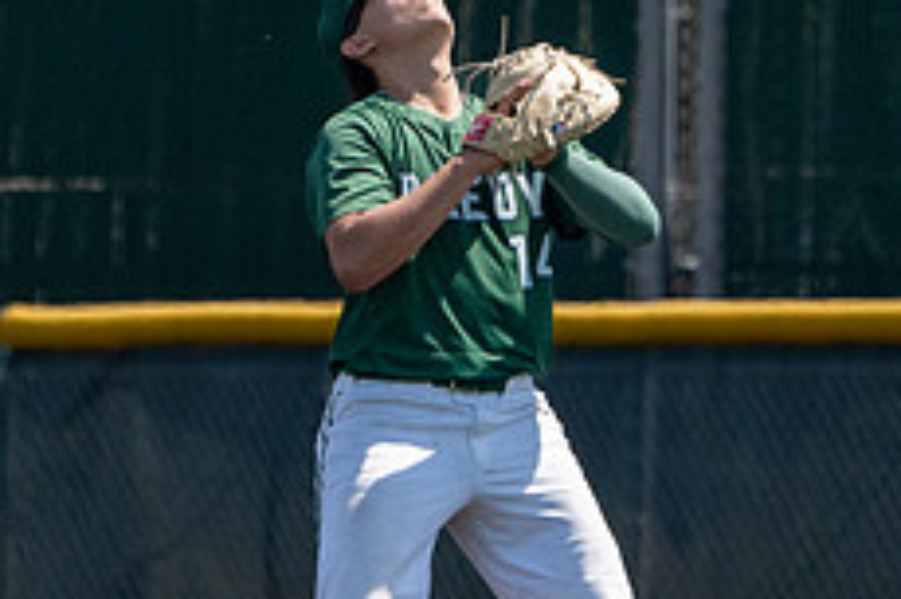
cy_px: 342
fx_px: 29911
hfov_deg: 1.7
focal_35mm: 1196
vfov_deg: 1.1
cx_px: 550
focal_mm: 420
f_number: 8
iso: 1250
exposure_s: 1/3200
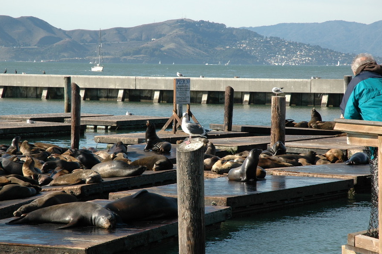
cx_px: 191
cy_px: 127
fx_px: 1198
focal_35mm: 113
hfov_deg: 18.1
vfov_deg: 12.1
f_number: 8
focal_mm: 70
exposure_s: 1/250
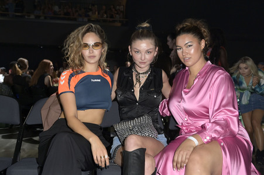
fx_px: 293
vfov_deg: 33.4
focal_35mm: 40
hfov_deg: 48.5
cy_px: 88
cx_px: 132
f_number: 4
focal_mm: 40
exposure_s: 1/50
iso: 2000
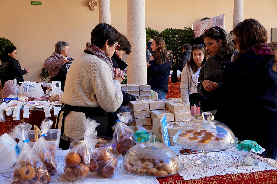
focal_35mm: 44
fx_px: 334
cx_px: 138
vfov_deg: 30.8
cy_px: 92
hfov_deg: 45.0
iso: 320
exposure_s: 1/160
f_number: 4.5
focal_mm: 29
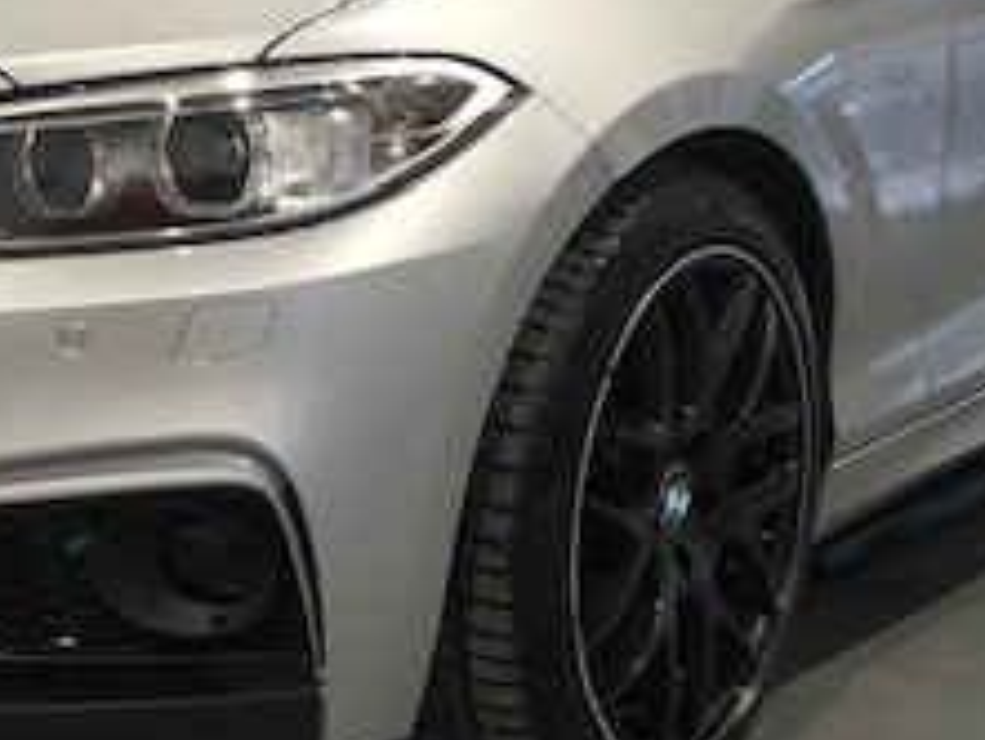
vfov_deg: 18.1
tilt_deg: -7.1
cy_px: 187
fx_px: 2306
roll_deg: -0.7
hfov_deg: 24.0
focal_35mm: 81
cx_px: 299
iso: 40
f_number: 1.8
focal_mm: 3.99
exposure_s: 1/20
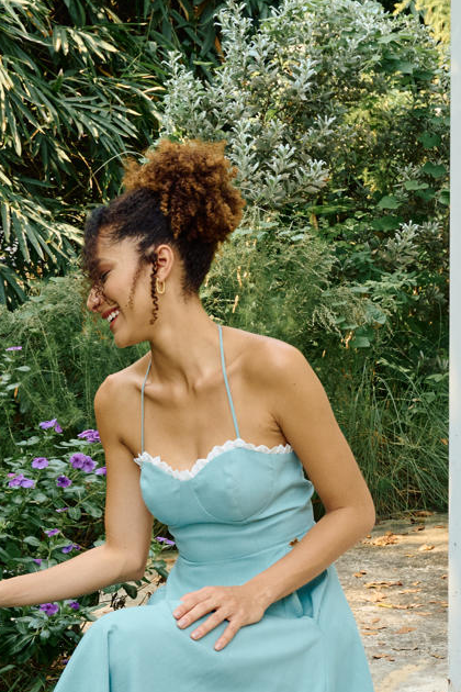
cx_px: 151
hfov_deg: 20.5
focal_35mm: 66
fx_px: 1268
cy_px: 460
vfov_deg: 30.3
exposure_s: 1/200
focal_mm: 20
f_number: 3.5
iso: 200
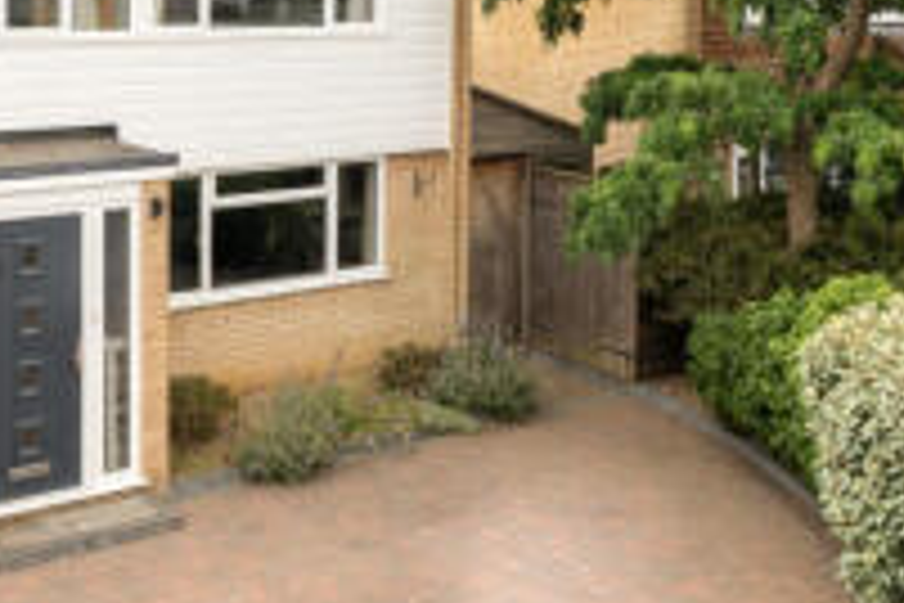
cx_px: 362
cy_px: 101
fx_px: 1130
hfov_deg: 43.4
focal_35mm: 45
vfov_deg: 29.1
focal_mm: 13
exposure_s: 1/250
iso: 400
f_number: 8
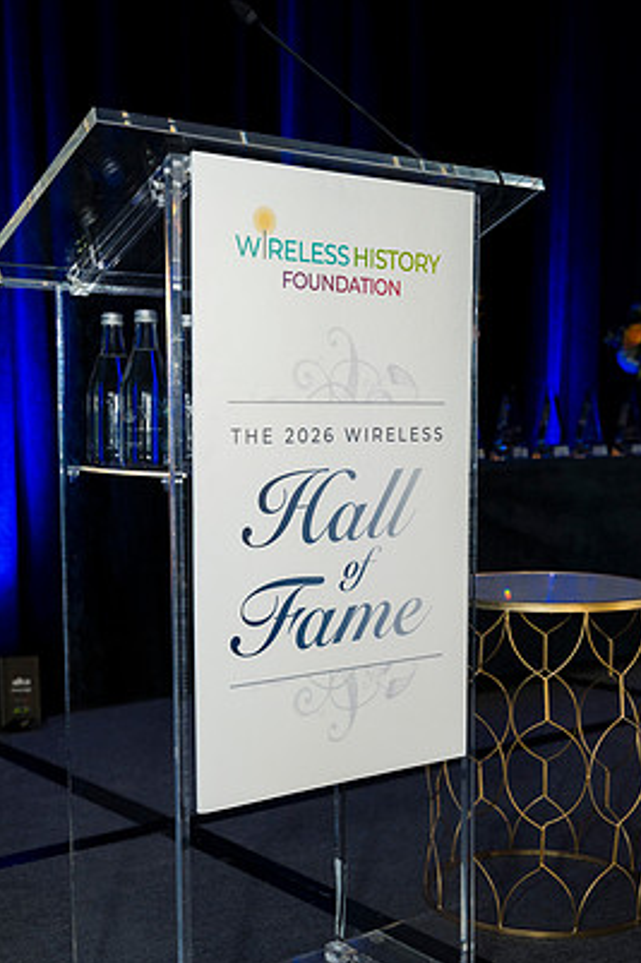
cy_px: 538
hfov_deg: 29.2
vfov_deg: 42.7
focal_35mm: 46
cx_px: 353
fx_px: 1230
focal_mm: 41
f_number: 4
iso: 800
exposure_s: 1/125
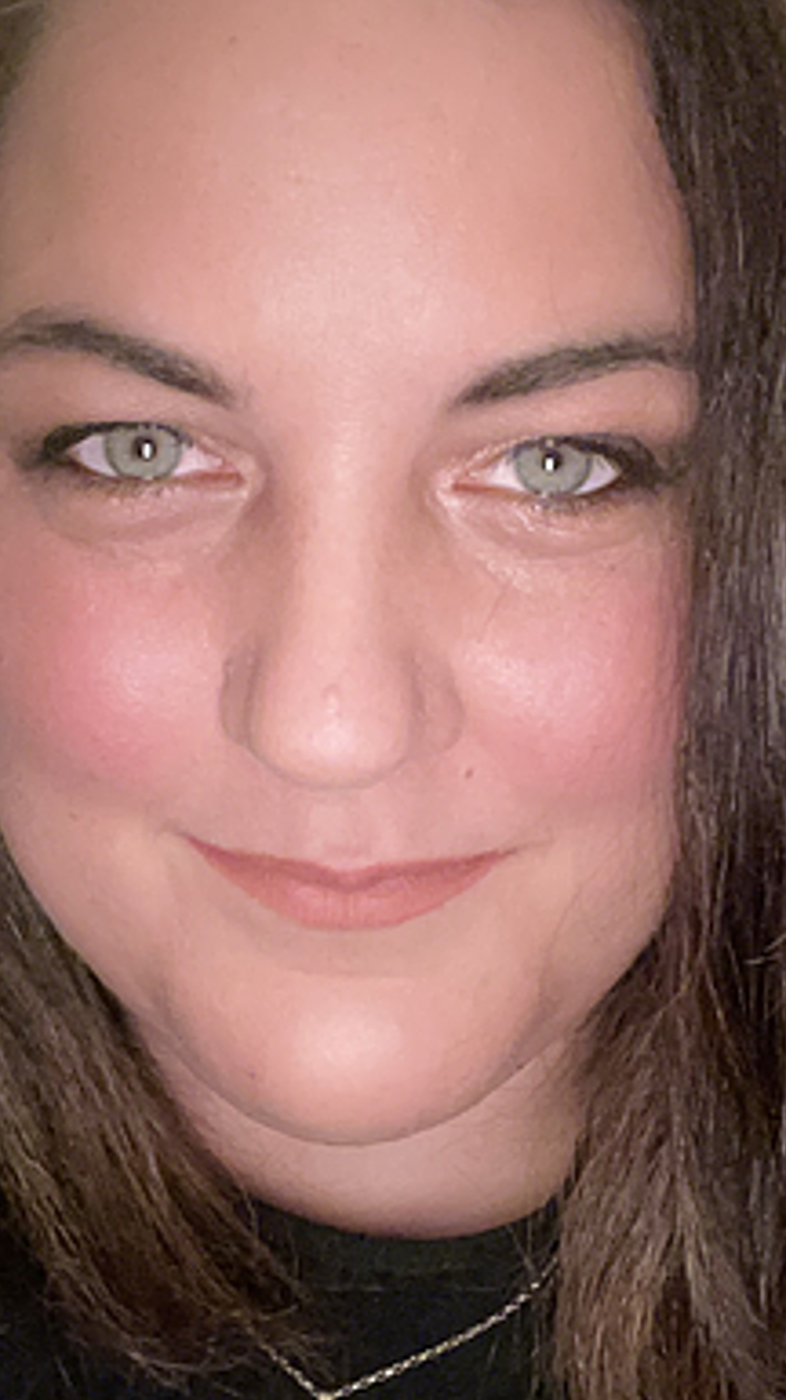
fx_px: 1893
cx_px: 342
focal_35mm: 51
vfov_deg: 40.6
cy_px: 662
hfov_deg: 23.4
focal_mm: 2.71
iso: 500
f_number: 2.2
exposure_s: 1/27
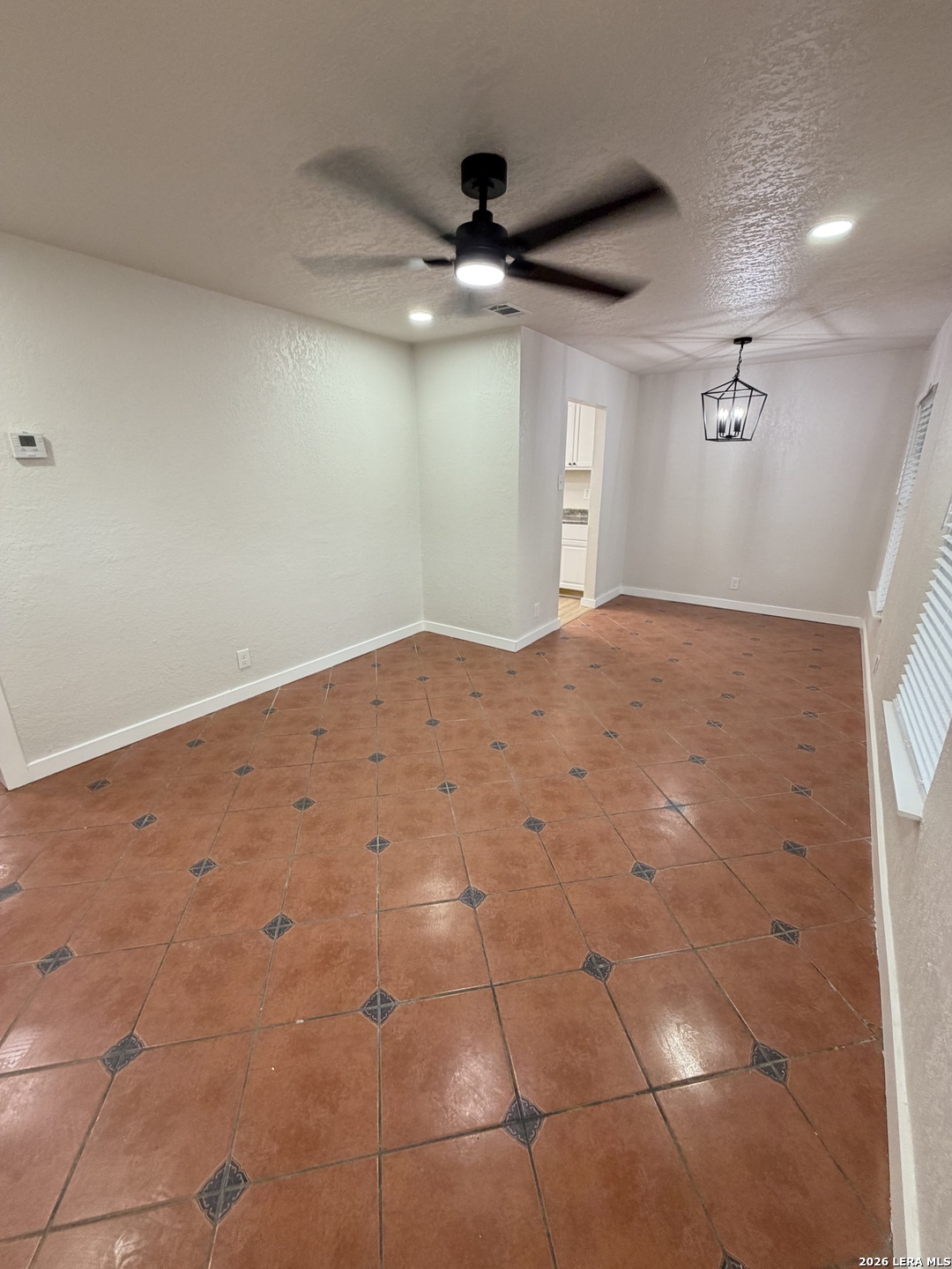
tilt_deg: -19.0
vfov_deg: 102.1
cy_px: 634
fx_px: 513
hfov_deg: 85.7
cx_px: 476
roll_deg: -0.2
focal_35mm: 14
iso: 250
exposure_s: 1/60
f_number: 2.2
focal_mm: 2.22
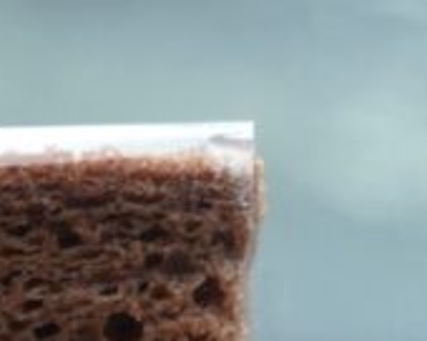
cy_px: 476
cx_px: -249
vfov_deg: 4.3
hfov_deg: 5.4
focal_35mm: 356
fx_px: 4496
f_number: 5.6
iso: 250
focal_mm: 43
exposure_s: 1/80
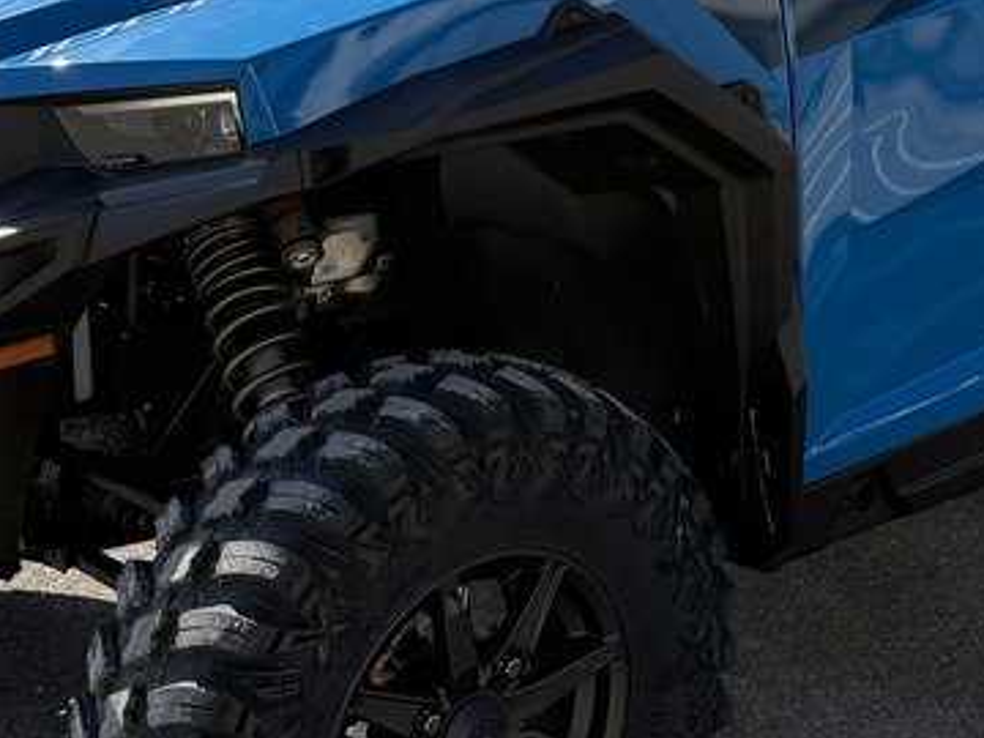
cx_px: 716
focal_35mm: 80
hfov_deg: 24.2
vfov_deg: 18.3
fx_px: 2274
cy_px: 178
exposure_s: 1/3953
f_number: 1.78
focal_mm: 6.76
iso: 100
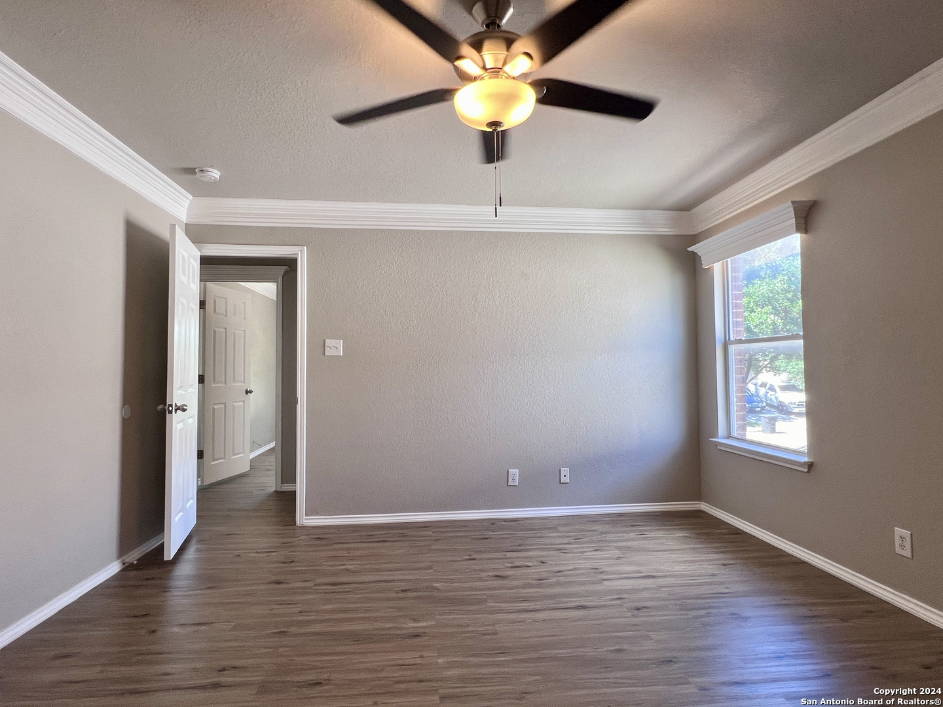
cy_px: 354
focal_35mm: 26
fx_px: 708
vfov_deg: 53.1
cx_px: 472
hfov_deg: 67.3
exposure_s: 1/2915
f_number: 1.5
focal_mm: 5.7
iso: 50
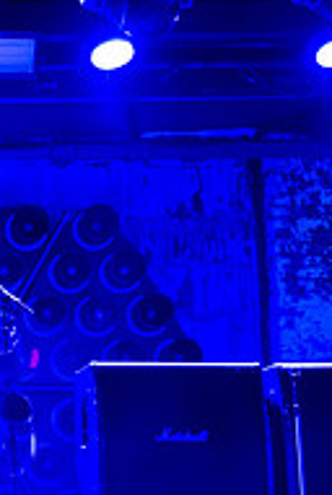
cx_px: -203
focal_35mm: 78
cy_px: 387
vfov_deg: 25.6
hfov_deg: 15.8
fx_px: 1075
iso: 6400
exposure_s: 1/25
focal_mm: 24
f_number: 2.8
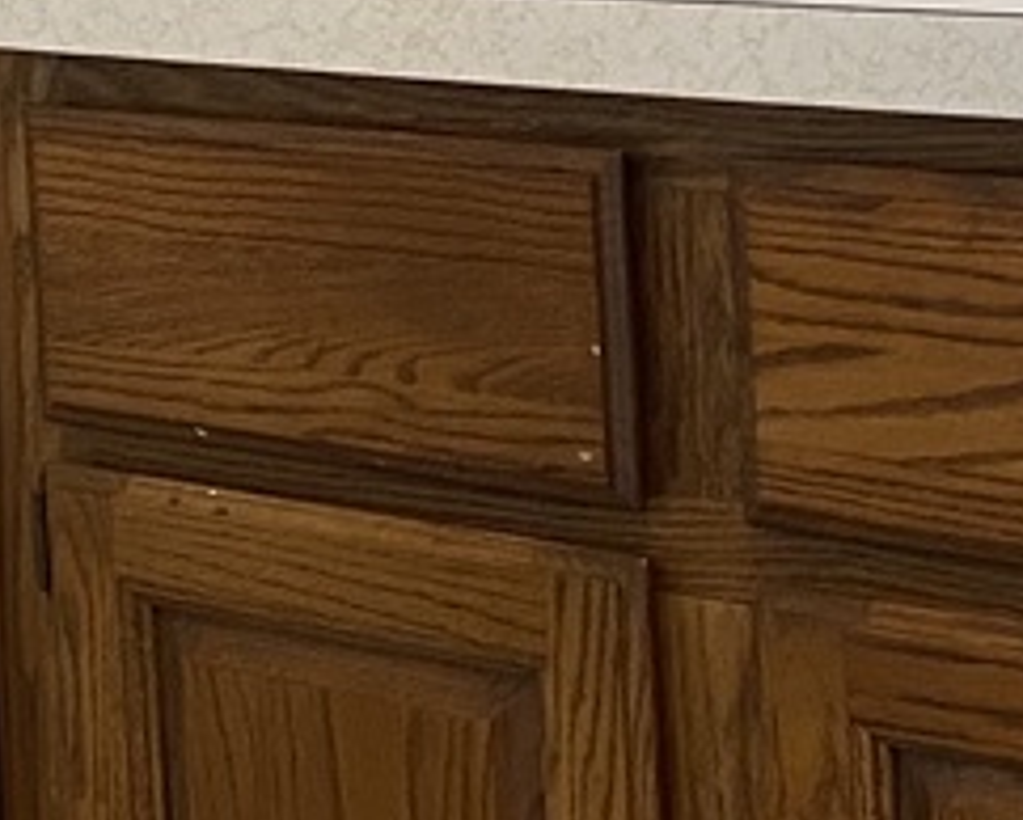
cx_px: -765
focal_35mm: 151
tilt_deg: -2.7
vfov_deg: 10.1
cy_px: -135
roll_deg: +3.4
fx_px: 4575
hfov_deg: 11.9
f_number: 1.8
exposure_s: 1/60
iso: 250
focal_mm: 4.25
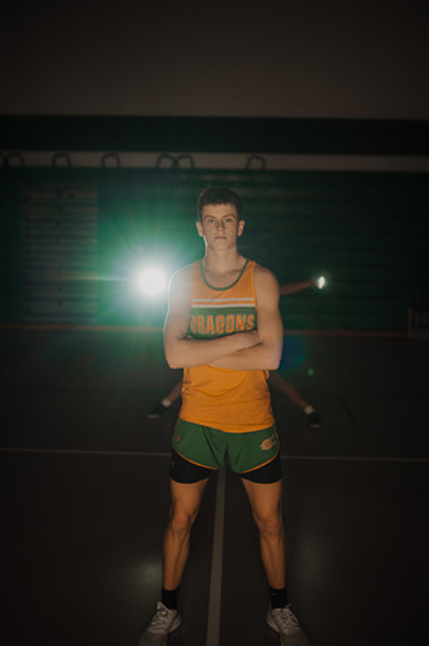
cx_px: 214
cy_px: 323
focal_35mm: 35
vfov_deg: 54.5
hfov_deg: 37.8
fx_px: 627
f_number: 2.2
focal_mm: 35
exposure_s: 1/125
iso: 500
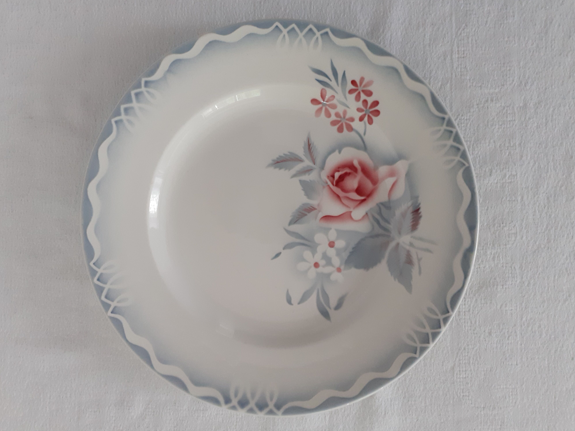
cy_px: 213
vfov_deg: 49.7
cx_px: 279
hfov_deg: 63.4
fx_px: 465
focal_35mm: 28
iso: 250
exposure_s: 1/25
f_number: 1.9
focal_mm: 3.6
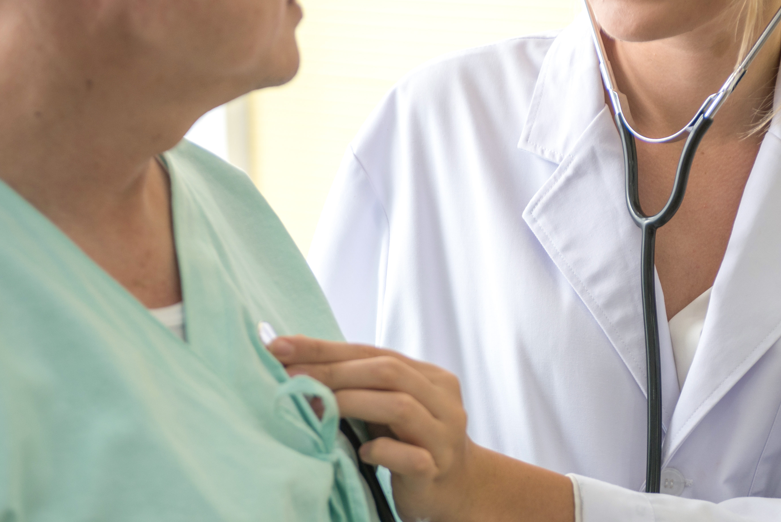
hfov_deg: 17.0
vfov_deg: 11.4
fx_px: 2604
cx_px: 572
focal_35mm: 120
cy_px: 445
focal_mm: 70
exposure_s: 1/60
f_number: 4
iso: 125
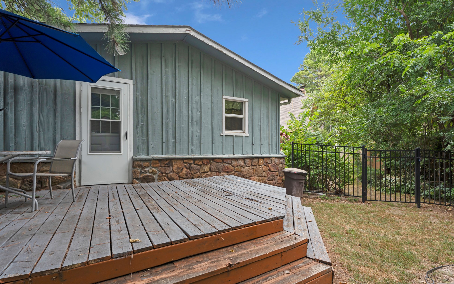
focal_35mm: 17
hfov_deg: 94.4
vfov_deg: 67.9
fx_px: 210
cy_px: 154
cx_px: 224
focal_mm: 16
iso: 200
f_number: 8
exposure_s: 1/125
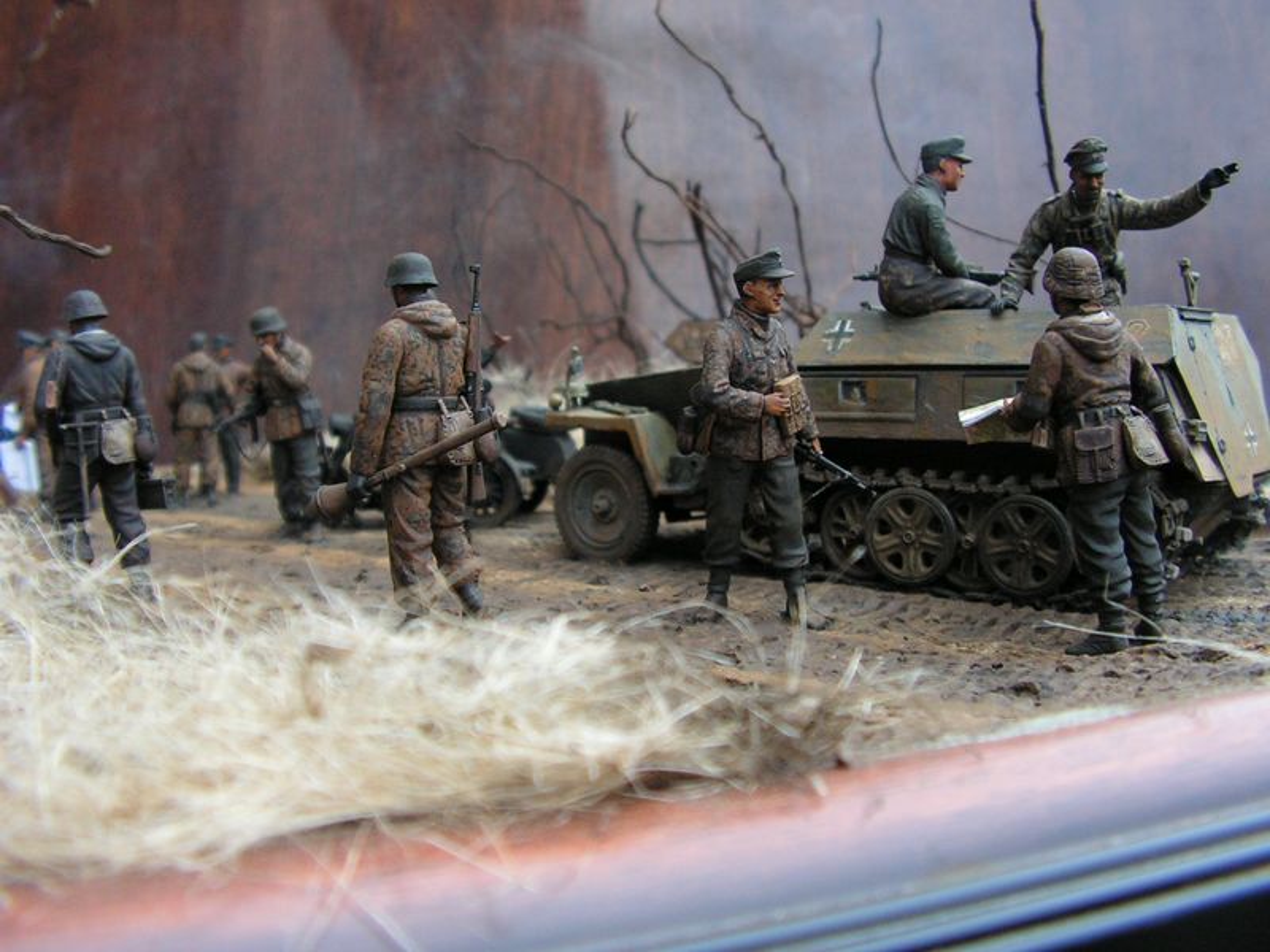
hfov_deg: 51.4
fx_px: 1321
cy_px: 476
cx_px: 635
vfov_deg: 39.7
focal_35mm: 36
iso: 125
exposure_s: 1/40
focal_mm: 6
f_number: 3.2
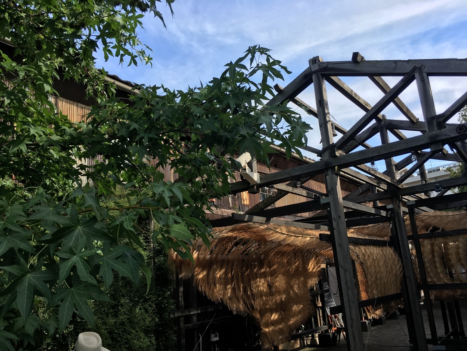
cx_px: 234
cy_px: 176
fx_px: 391
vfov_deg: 48.2
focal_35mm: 29
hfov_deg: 61.7
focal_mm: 4.15
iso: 25
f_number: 2.2
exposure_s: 1/777
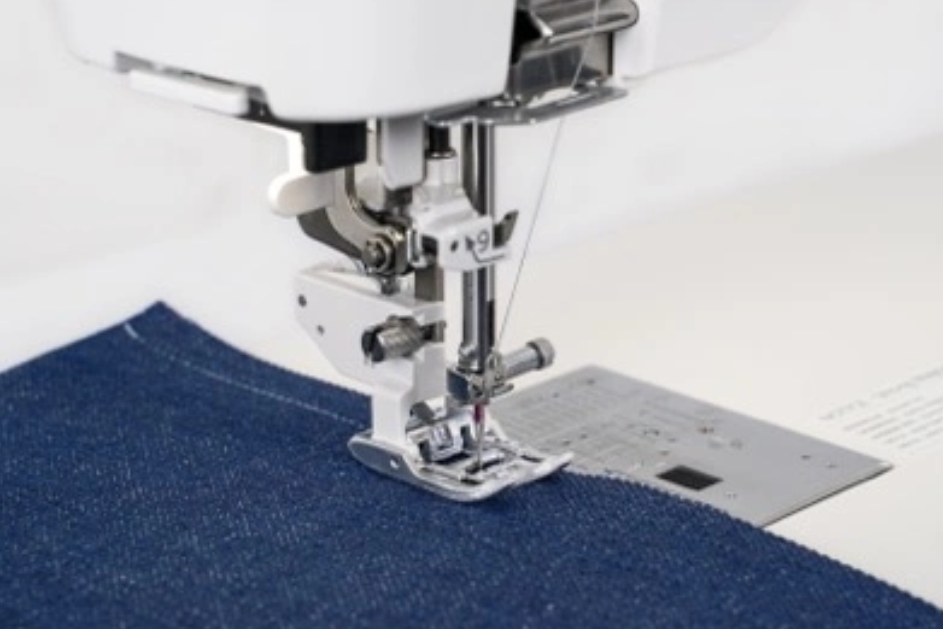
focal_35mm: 92
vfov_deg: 14.9
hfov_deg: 22.1
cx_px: 521
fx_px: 2411
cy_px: 301
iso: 200
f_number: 9
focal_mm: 75
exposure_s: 1/200
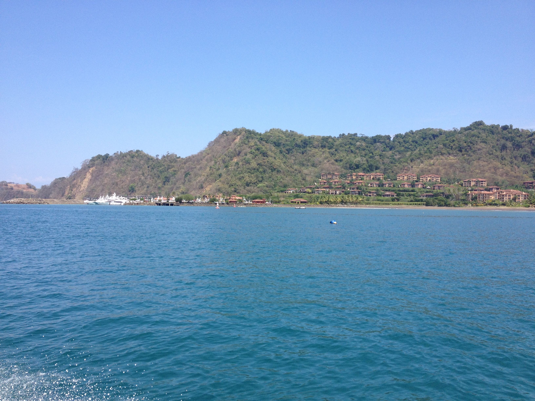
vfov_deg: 40.7
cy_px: 200
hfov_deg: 52.6
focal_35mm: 35
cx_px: 268
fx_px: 541
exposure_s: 1/1346
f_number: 2.4
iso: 50
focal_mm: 4.28
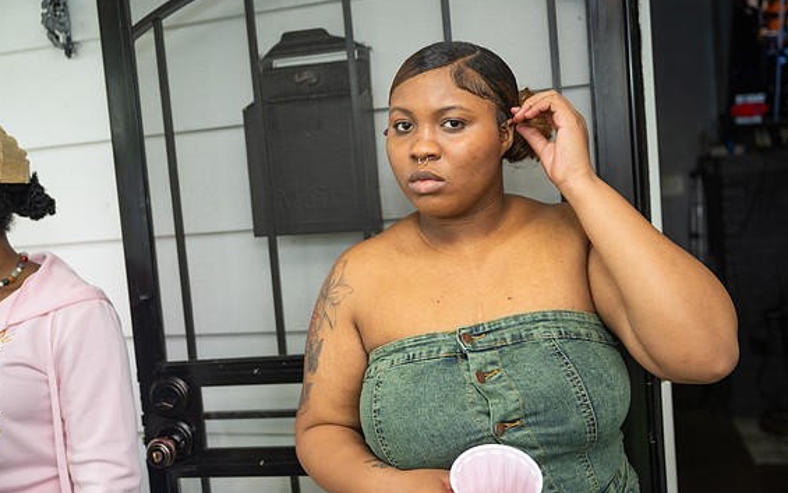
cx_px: 399
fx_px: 730
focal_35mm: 34
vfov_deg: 37.3
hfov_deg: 56.7
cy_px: 233
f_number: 2.8
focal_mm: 32.5
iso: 64
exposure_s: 1/100
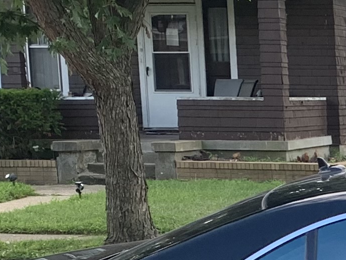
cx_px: 680
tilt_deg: -10.7
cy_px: 424
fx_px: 1510
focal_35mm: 151
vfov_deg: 9.5
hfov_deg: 11.8
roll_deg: +1.2
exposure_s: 1/231
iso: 25
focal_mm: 4.25
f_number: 1.8
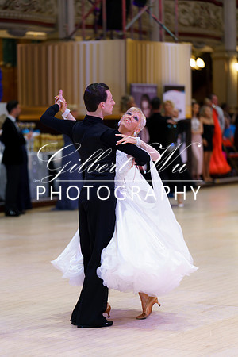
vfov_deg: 15.8
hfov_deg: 10.5
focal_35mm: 130
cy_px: 178
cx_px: 119
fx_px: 1289
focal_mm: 130
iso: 400
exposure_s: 1/160
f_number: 2.8
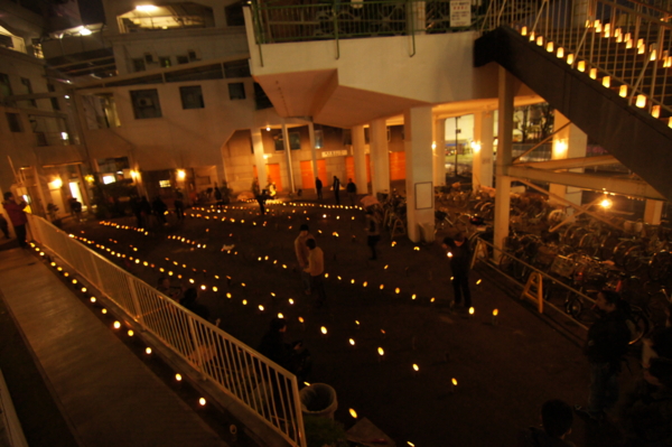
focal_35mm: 16
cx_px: 336
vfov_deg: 72.0
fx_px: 308
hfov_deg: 95.0
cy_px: 224
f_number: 2.8
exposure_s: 1/5
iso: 1600
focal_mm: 11
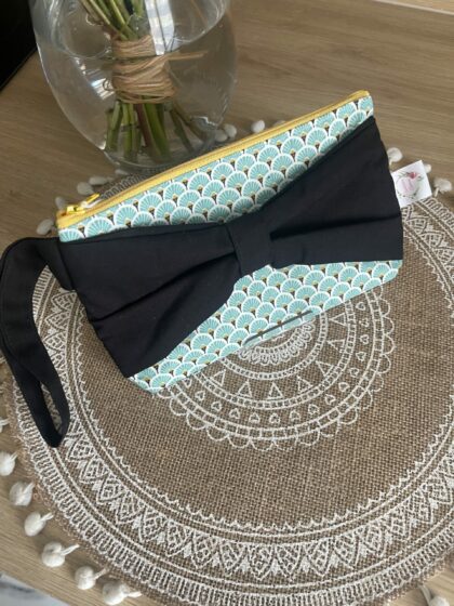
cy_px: 303
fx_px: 437
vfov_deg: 69.4
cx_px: 227
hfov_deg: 54.9
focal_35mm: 25
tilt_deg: -61.4
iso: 125
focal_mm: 5.1
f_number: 1.6
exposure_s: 1/60
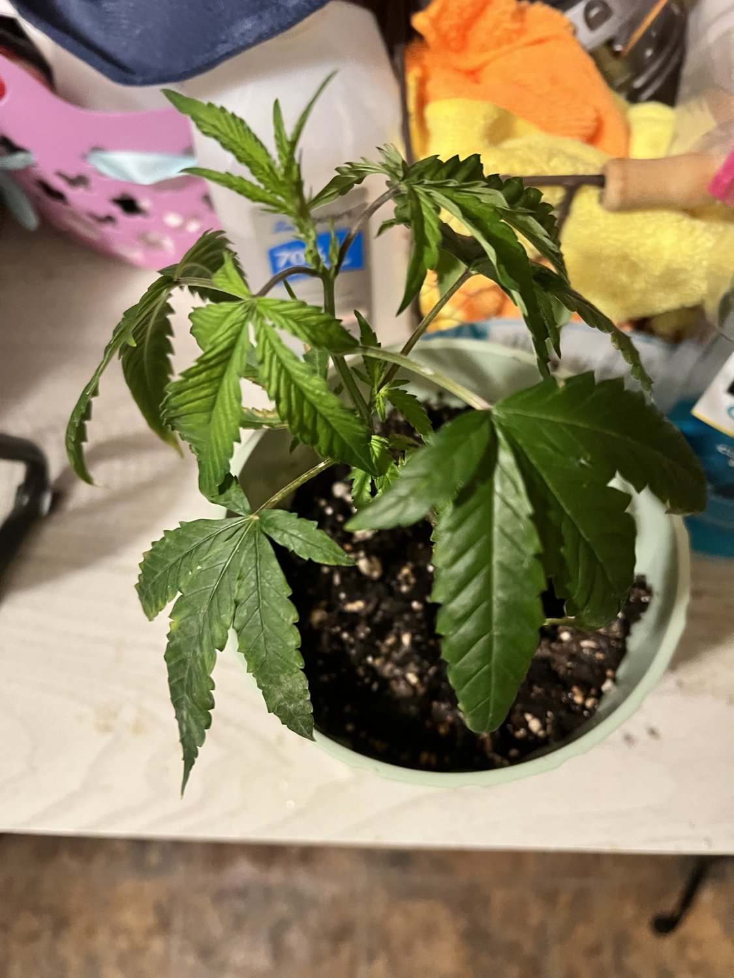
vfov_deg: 67.3
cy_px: 489
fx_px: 735
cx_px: 367
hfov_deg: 53.1
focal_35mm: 26
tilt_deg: -64.3
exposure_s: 1/60
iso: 500
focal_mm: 5.7
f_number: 1.5
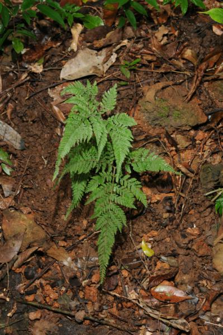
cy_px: 168
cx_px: 112
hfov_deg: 15.2
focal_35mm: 90
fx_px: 838
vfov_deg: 22.6
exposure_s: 1/60
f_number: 7.1
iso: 200
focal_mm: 60
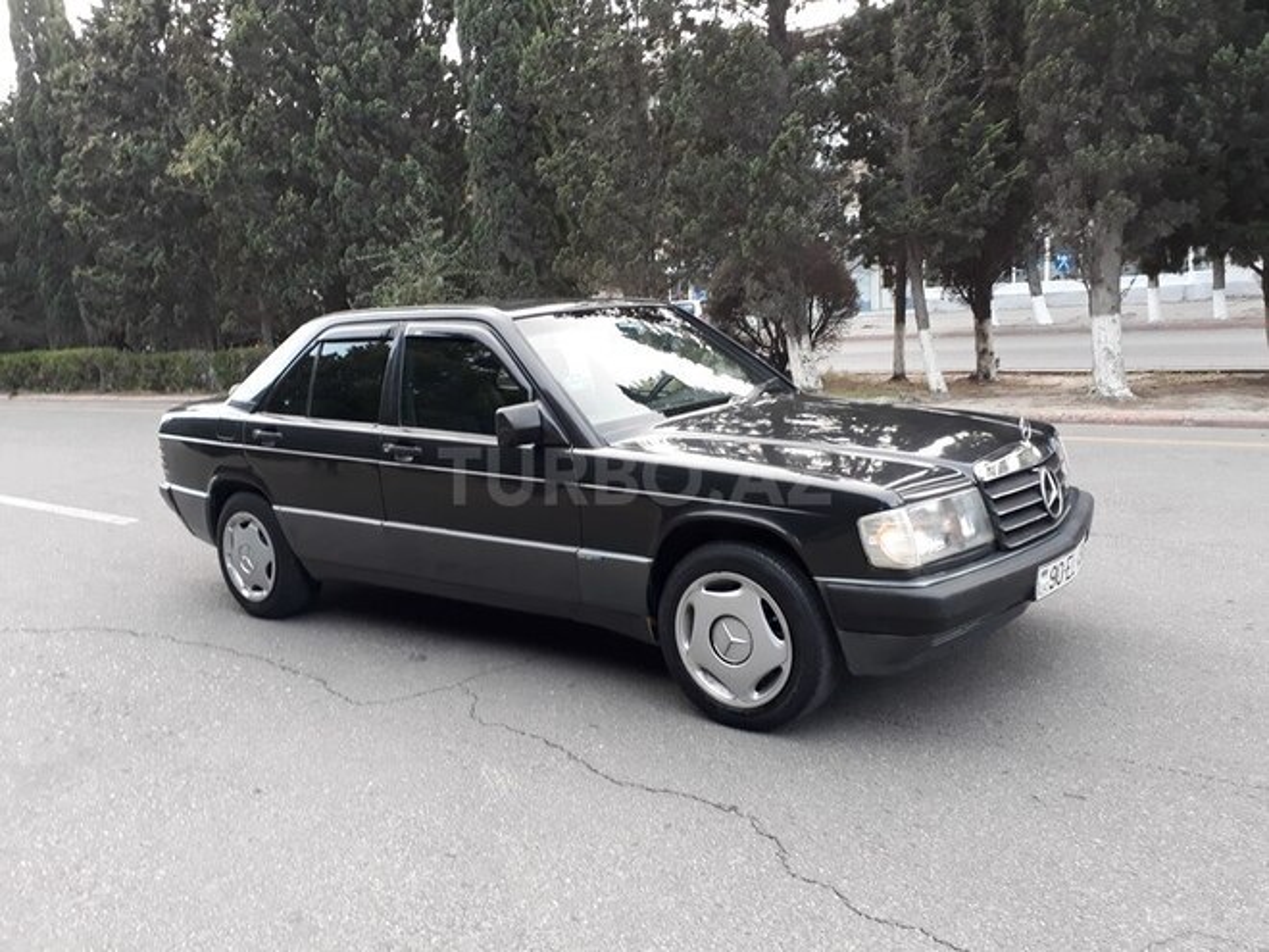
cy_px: 476
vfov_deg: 51.4
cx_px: 634
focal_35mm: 27
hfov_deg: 65.3
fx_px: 990
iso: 50
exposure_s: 1/33
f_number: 1.9
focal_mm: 3.6
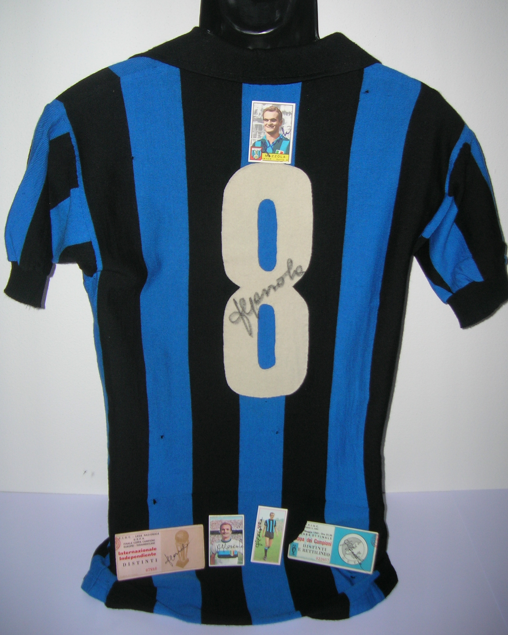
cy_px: 297
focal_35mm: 36
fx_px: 676
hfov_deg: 41.2
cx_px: 257
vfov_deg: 50.2
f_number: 2.9
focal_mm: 5.7
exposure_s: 1/60.1
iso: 50
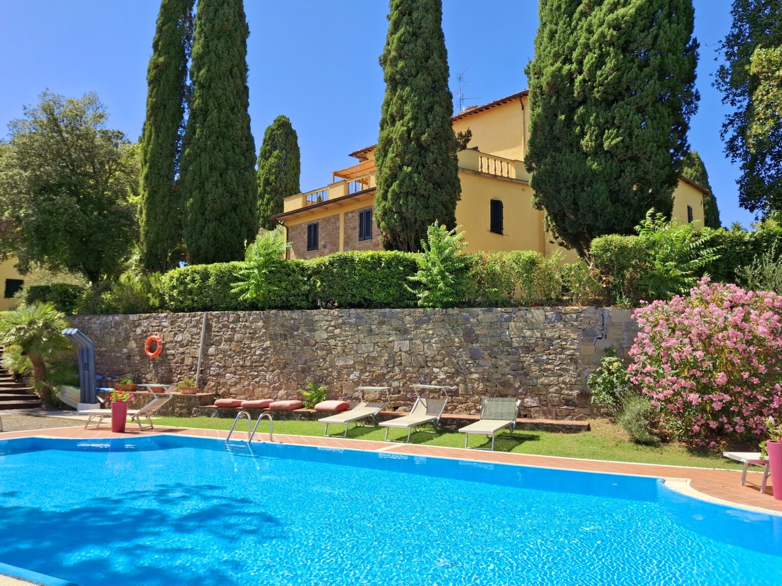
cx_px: 391
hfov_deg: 69.4
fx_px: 565
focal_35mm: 25
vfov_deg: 54.9
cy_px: 293
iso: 25
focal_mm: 4.69
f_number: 1.8
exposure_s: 1/1667
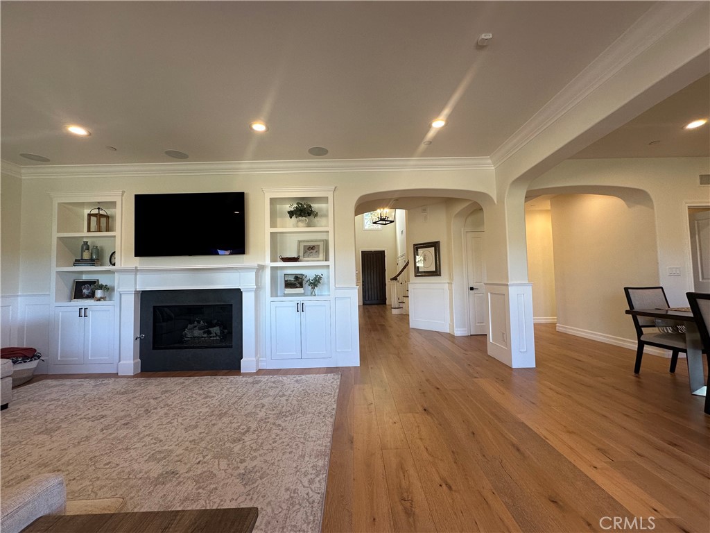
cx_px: 355
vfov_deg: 85.7
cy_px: 266
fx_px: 287
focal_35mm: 14
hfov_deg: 102.1
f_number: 2.2
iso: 100
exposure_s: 1/120
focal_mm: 2.22
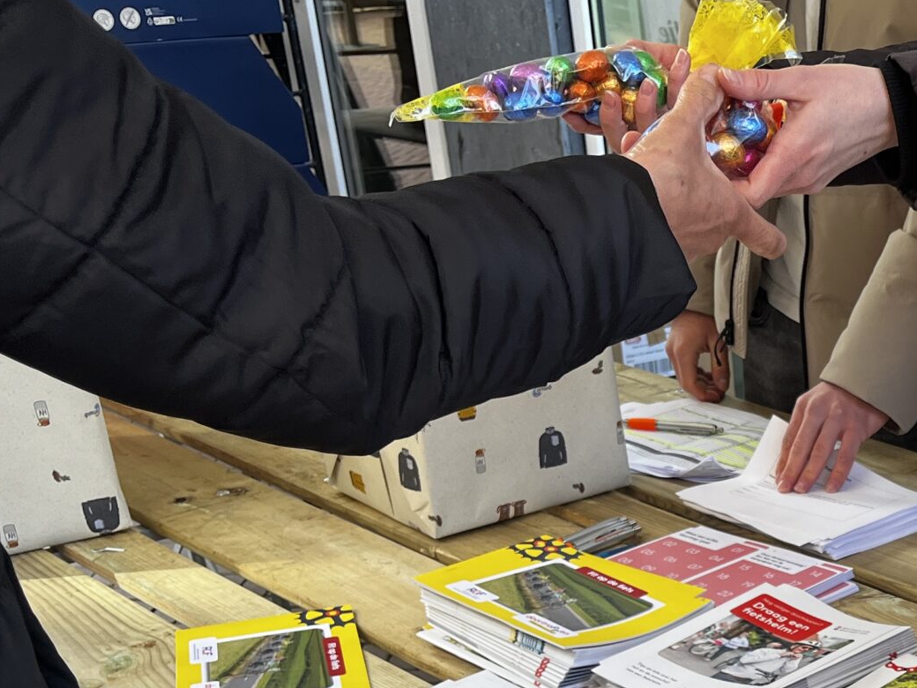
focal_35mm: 64
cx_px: 1007
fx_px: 1695
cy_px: 788
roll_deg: +0.1
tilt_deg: -29.7
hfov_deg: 27.7
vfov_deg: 21.5
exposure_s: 1/155
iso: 40
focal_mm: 5.1
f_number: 1.6
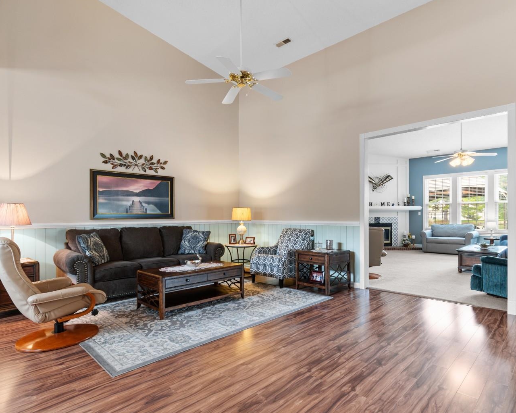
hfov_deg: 83.2
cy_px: 215
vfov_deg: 70.8
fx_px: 290
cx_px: 273
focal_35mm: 19
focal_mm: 11
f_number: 4.8
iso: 100
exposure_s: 1/3
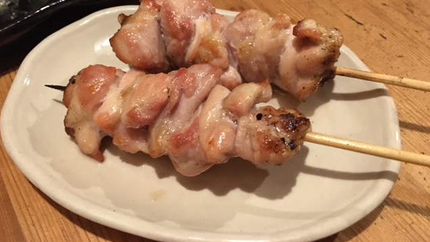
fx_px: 365
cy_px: 82
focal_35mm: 32
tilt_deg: -52.9
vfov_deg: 36.3
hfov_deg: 61.0
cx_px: 216
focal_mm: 4.15
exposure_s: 1/15
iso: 320
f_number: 2.2
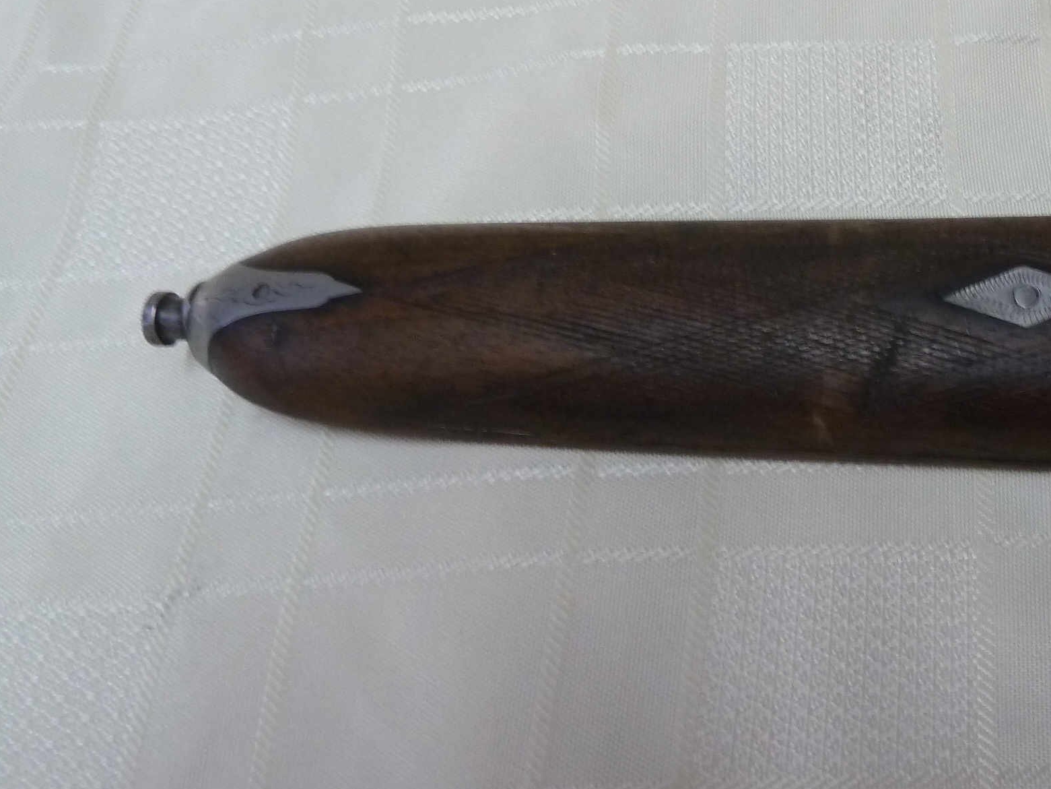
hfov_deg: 43.4
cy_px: 341
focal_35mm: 41
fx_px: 1245
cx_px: 858
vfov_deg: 35.1
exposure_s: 1/30
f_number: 3.3
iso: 250
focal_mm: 4.1
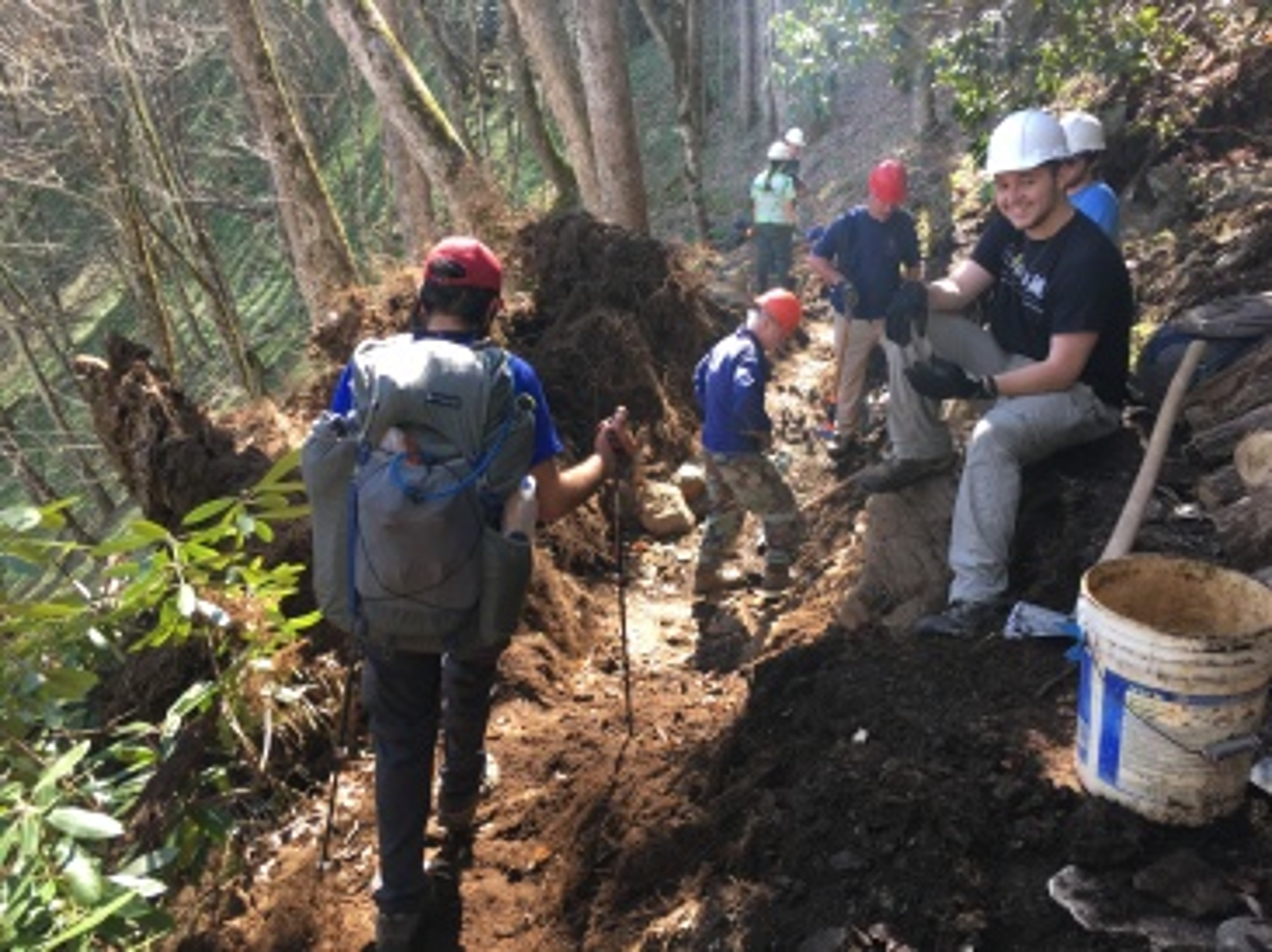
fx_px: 1065
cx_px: 636
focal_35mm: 29
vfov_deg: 48.2
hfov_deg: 61.7
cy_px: 476
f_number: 2.2
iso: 40
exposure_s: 1/120
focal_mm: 4.15
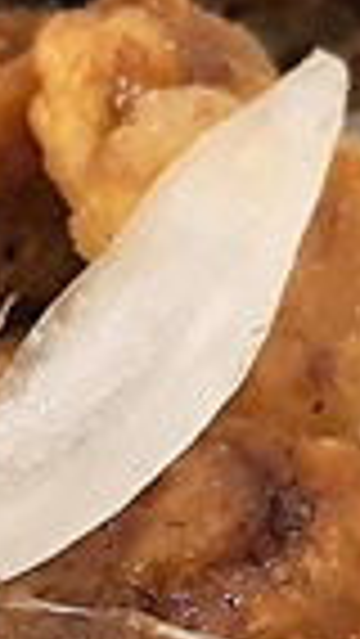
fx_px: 3373
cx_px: -40
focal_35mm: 199
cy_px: 626
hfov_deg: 6.1
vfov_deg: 10.7
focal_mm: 4.32
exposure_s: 1/20
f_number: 1.7
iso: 640
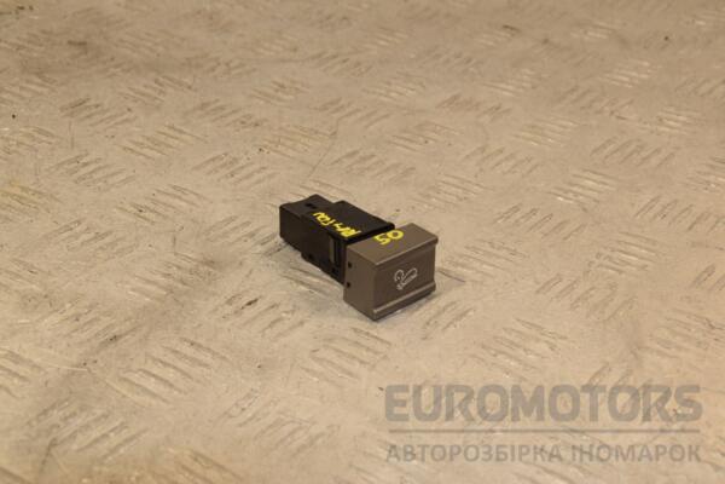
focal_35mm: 72
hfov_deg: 28.1
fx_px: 1450
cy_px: 242
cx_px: 362
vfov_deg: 18.9
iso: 800
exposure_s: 1/200
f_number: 9
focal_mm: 48
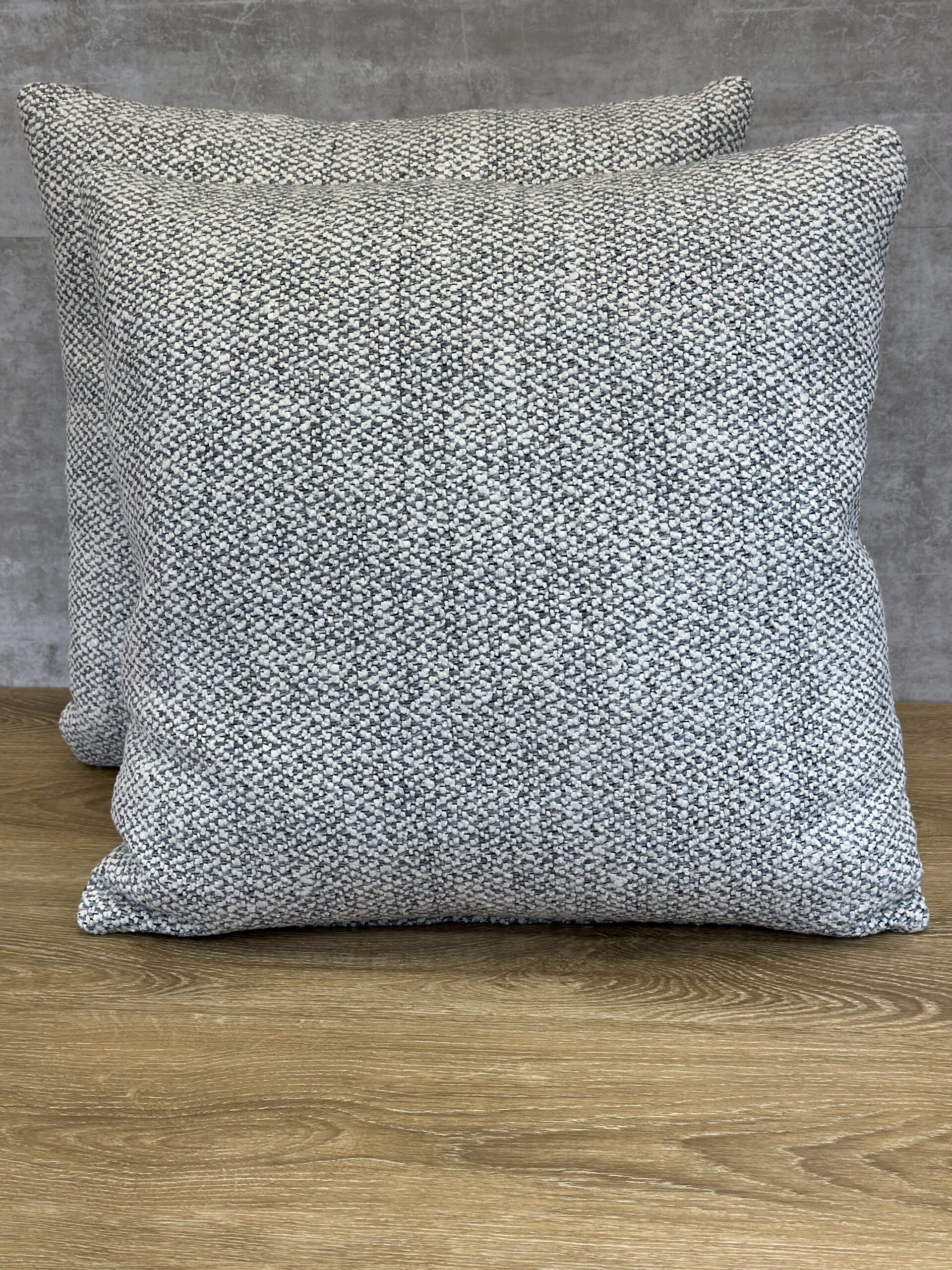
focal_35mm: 48
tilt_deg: -20.1
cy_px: 635
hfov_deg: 30.3
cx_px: 476
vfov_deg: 39.7
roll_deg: +1.6
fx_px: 1760
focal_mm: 6.86
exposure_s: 1/202
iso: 80
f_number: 1.78
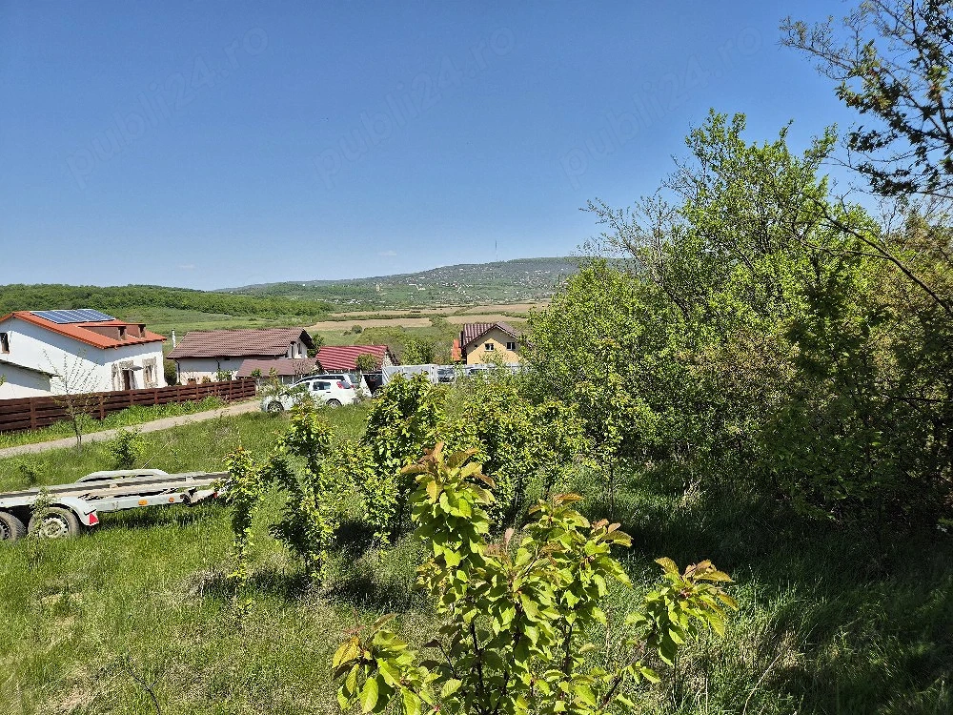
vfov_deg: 58.9
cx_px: 476
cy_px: 358
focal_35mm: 23
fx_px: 633
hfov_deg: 73.9
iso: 25
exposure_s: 1/2500
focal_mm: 5.4
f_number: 1.8
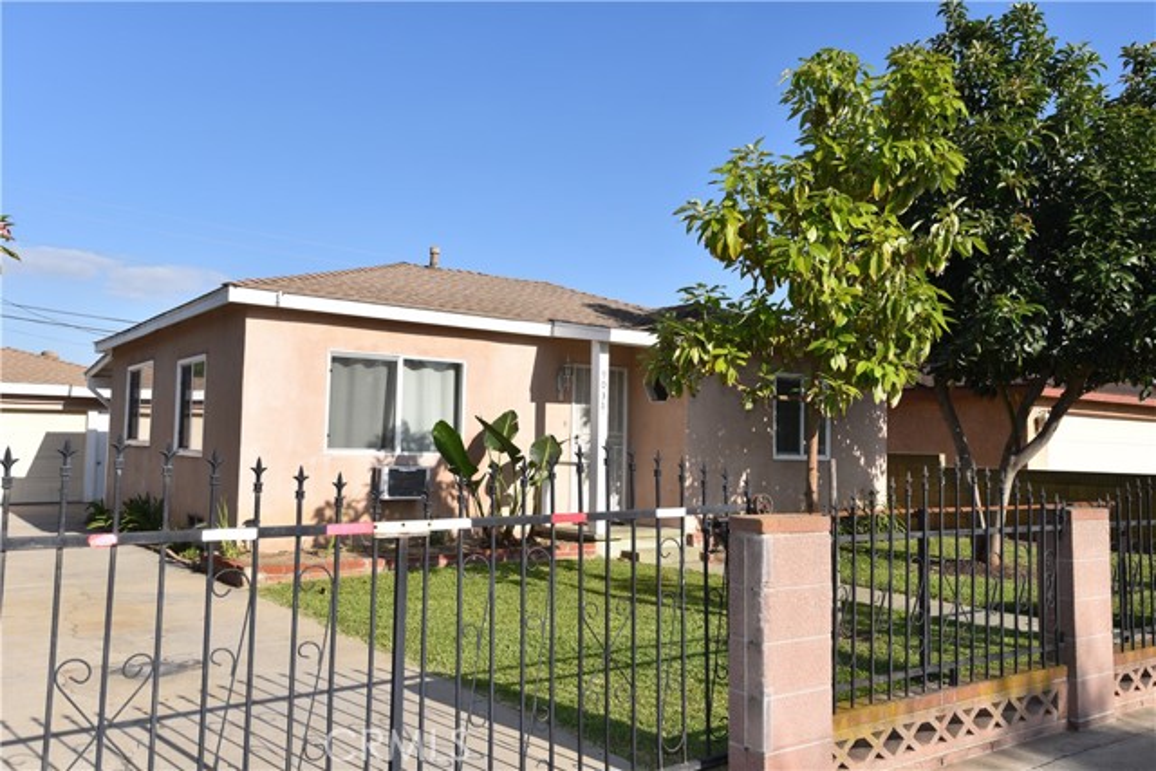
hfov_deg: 61.9
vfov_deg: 43.6
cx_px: 578
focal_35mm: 30
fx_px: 963
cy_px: 386
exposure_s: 1/200
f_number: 9
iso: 100
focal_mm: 30
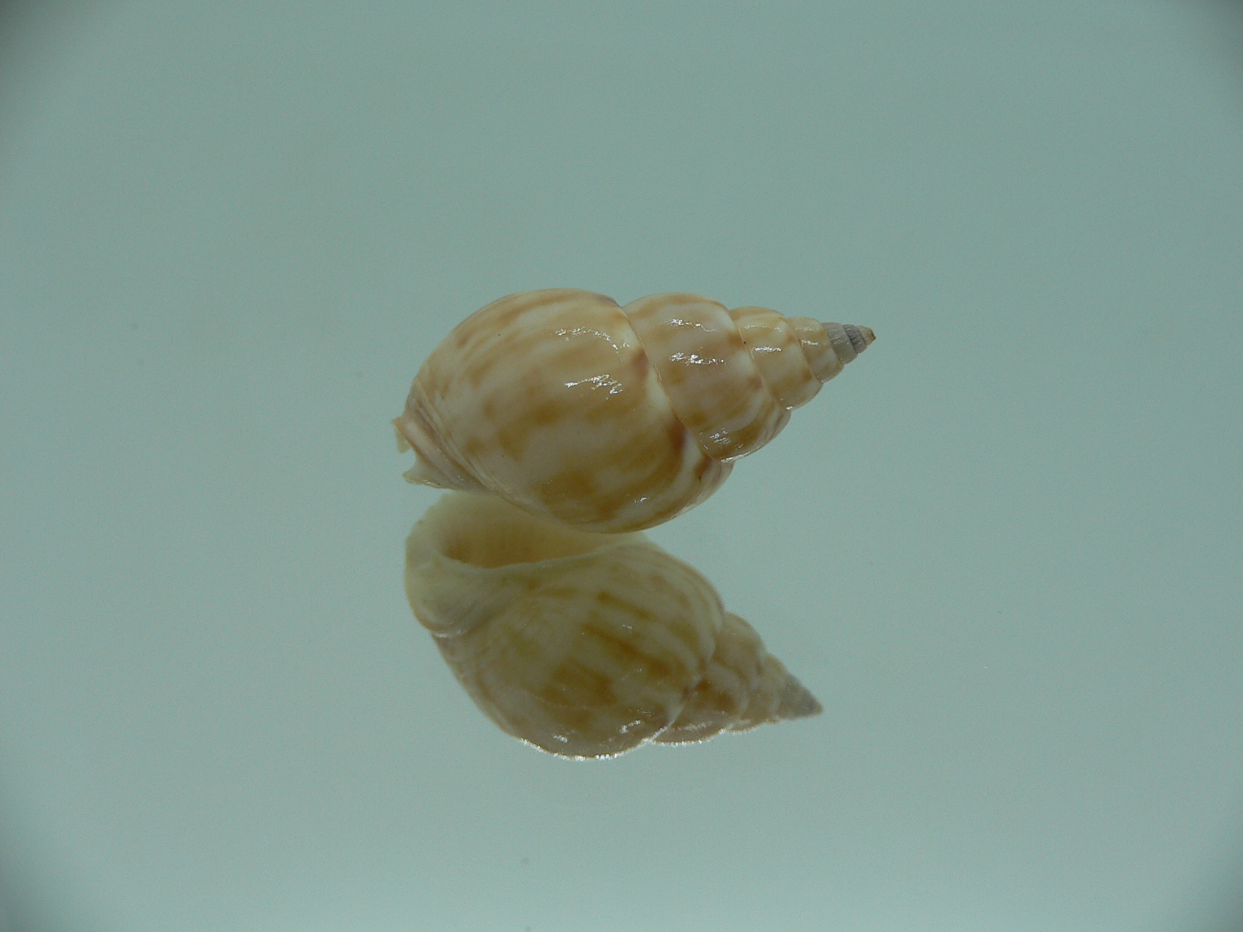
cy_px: 466
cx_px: 622
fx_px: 1257
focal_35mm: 35
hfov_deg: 52.6
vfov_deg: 40.7
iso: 80
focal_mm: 4.6
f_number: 2.8
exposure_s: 1/60
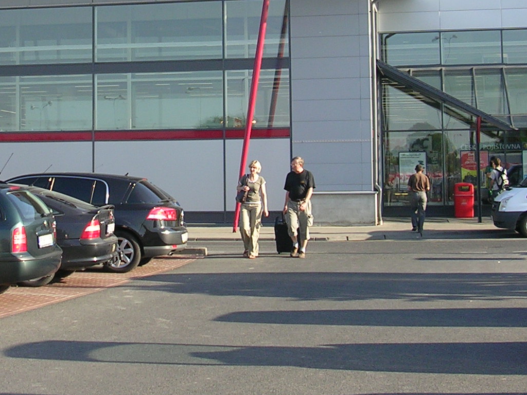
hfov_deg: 25.5
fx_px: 1157
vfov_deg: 19.2
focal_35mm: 76
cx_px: 156
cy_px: 70
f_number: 2.8
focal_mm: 5.8
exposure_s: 1/379
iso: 50
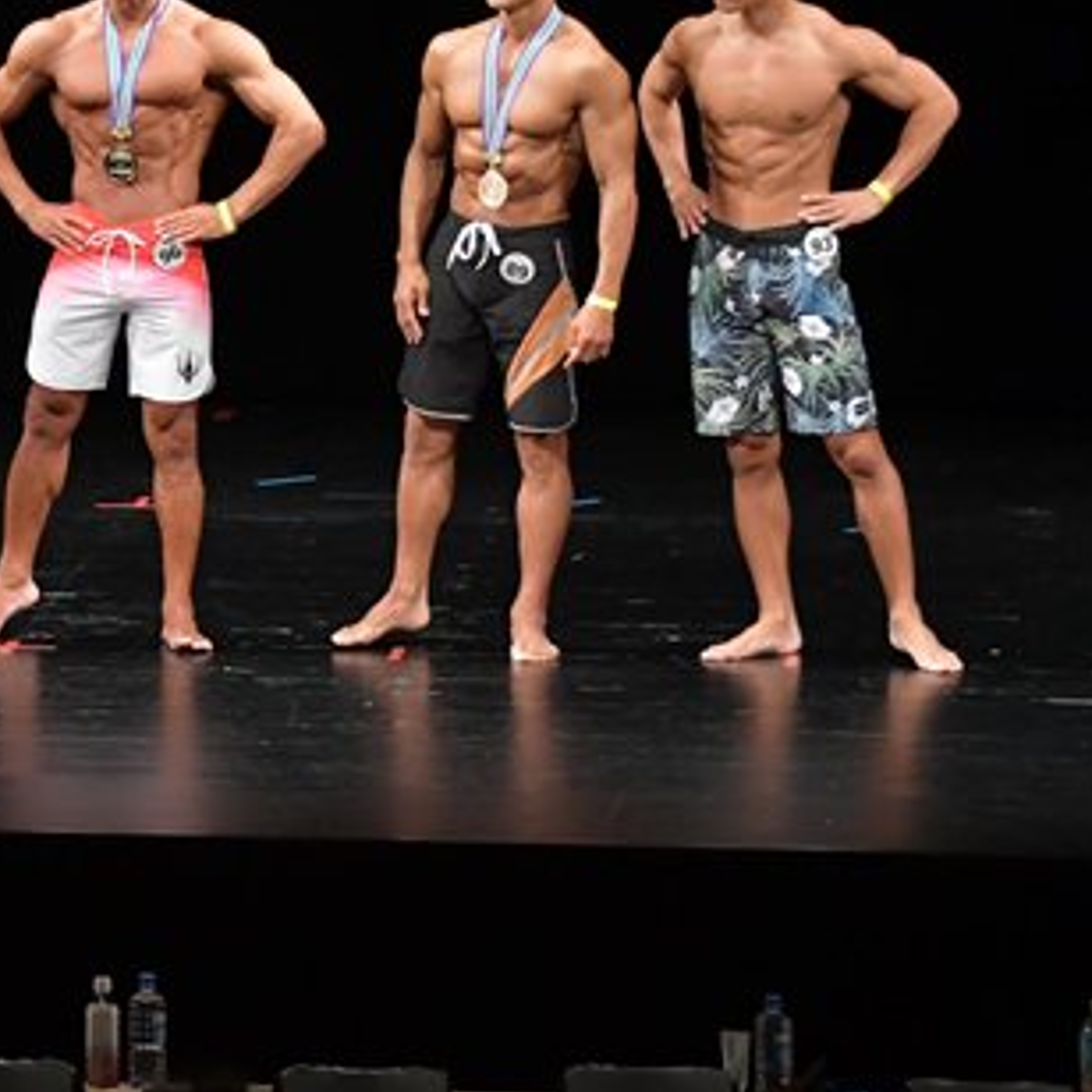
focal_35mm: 289
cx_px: -126
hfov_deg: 6.0
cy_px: 316
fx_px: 10315
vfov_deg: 6.1
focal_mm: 90
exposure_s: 1/400
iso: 3200
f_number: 5.6
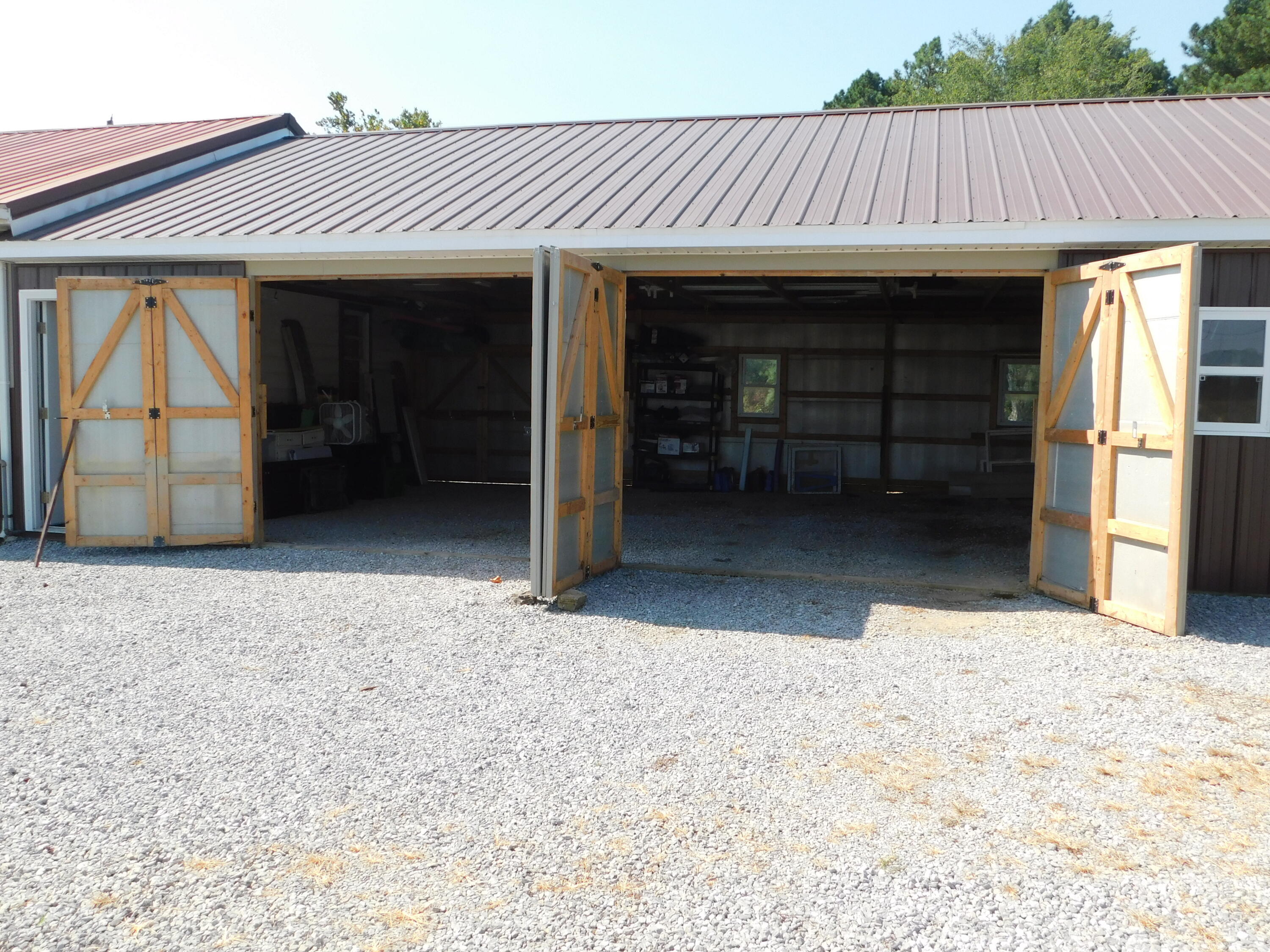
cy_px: 476
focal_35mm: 30
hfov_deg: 60.0
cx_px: 635
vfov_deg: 46.8
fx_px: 1101
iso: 125
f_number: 3.2
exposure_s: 1/800
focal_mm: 5.3
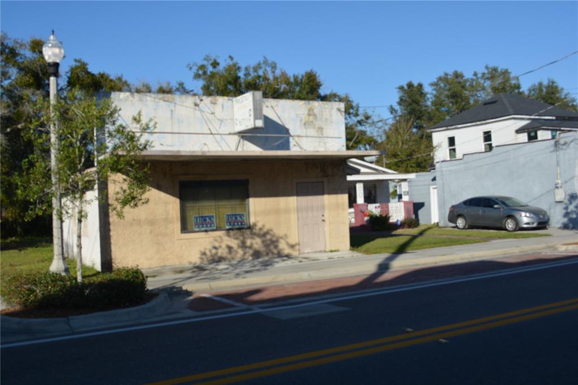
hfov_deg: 53.1
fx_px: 578
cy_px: 192
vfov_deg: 36.8
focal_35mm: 36
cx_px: 289
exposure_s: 1/250
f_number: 8
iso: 100
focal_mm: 24
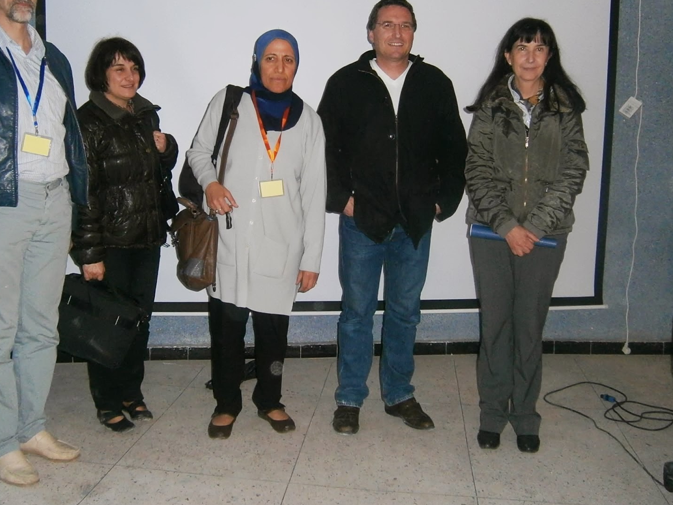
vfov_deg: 38.5
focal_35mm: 37
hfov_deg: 50.0
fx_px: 719
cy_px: 200
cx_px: 293
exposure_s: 1/30
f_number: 2.8
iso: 200
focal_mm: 4.7
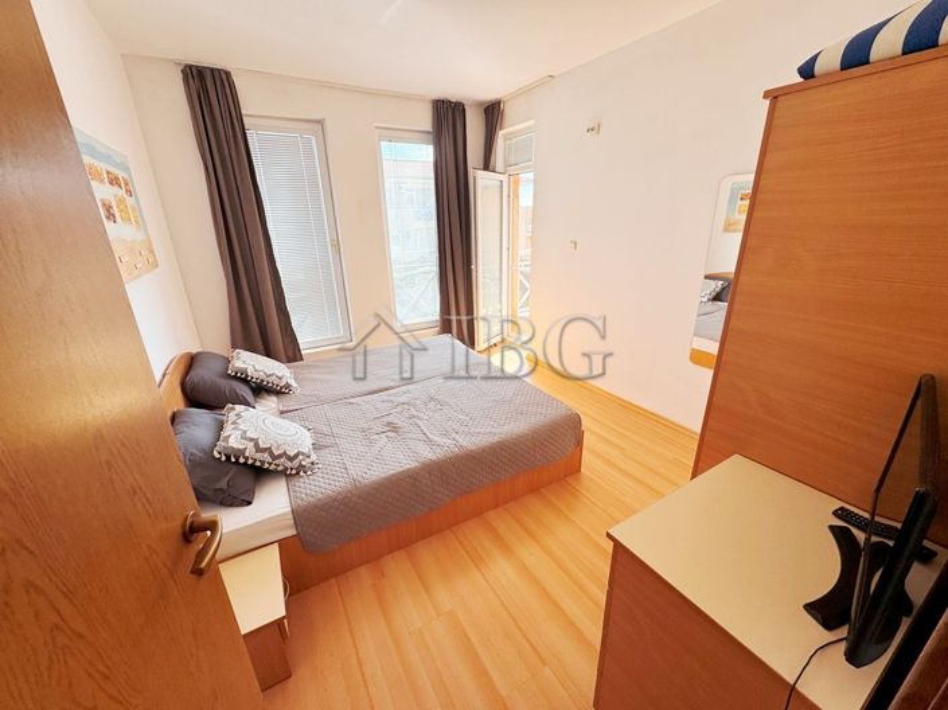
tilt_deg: -19.5
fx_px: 383
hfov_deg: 102.1
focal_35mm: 14
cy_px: 355
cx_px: 474
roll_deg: +1.8
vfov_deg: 85.6
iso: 40
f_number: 2.2
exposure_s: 1/130
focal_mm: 2.22
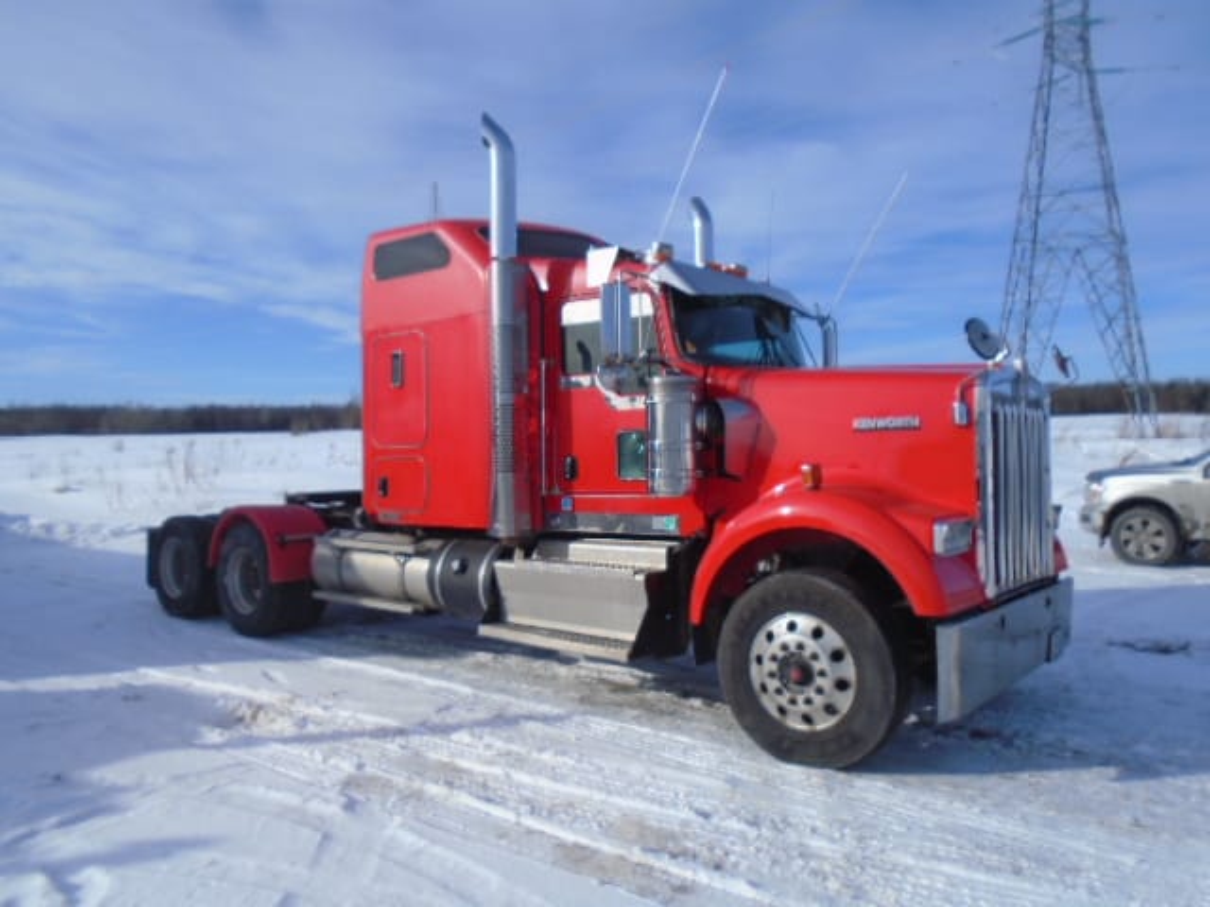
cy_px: 454
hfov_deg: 67.3
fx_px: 909
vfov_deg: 53.1
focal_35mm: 26
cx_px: 605
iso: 100
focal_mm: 4.6
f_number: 8
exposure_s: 1/320
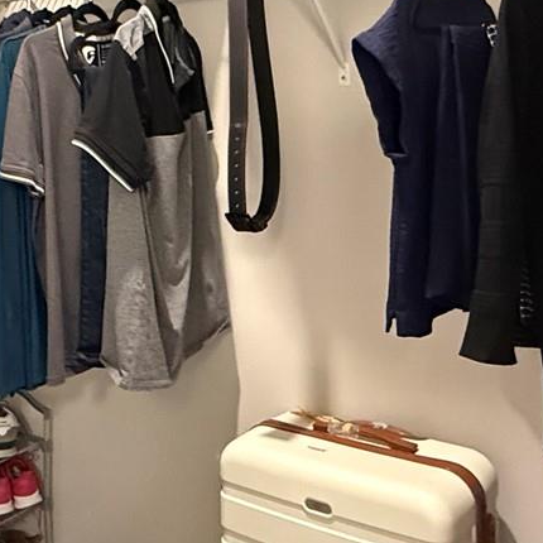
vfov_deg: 36.4
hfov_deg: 36.0
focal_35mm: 46
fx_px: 816
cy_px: 178
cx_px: 136
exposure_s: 1/60
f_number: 2.2
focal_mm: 2.22
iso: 1000
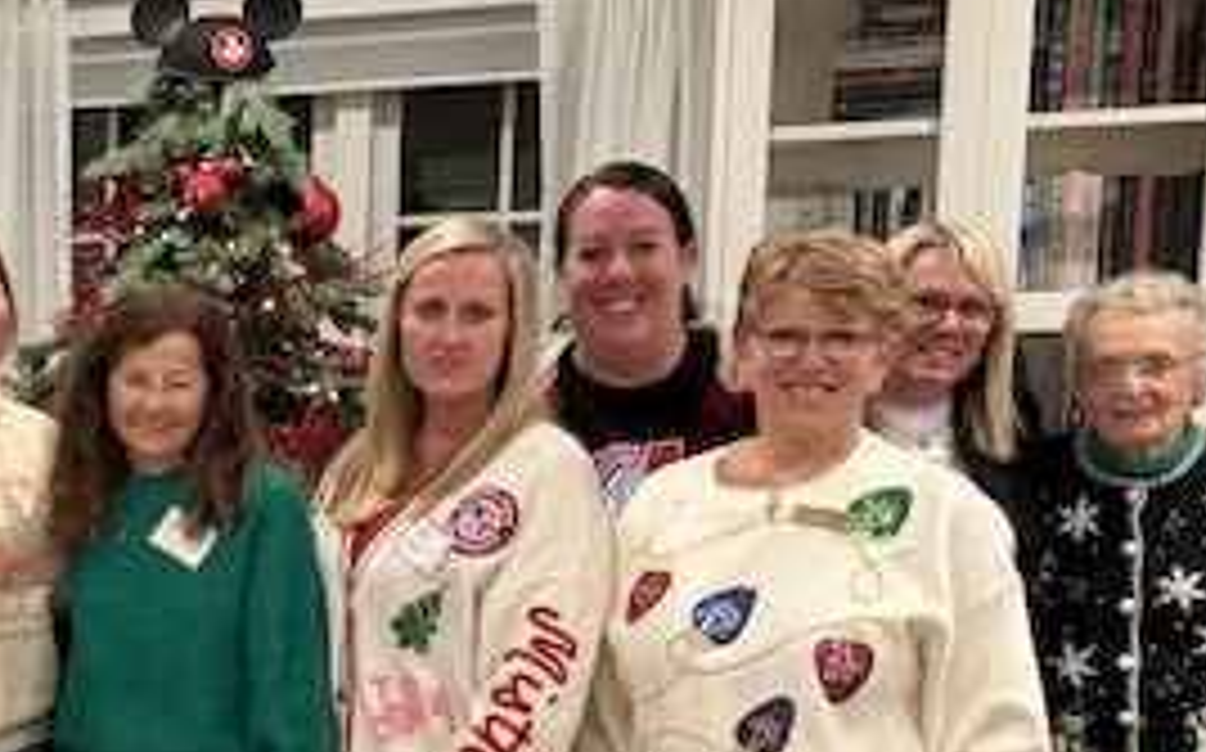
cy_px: 770
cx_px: -306
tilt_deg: -11.5
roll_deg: +2.6
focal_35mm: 76
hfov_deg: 24.2
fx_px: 2496
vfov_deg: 16.7
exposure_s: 1/60
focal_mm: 6.76
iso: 320
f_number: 1.78
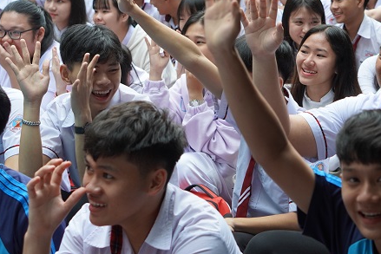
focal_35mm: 123
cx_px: 287
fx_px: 1302
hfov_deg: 16.6
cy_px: 58
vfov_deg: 11.1
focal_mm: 50
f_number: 4
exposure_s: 1/160
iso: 500
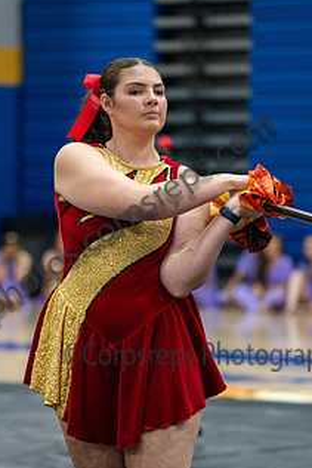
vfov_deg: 9.0
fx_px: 2961
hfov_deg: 6.0
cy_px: 219
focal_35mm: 228
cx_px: 143
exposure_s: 1/500
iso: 5600
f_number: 4
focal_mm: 160
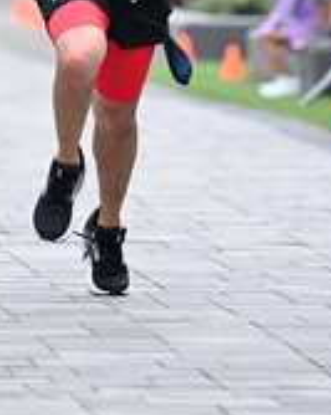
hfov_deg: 2.5
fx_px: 7613
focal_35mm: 620
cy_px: -162
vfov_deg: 3.1
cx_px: 108
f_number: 2.8
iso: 640
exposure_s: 1/2000
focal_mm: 200
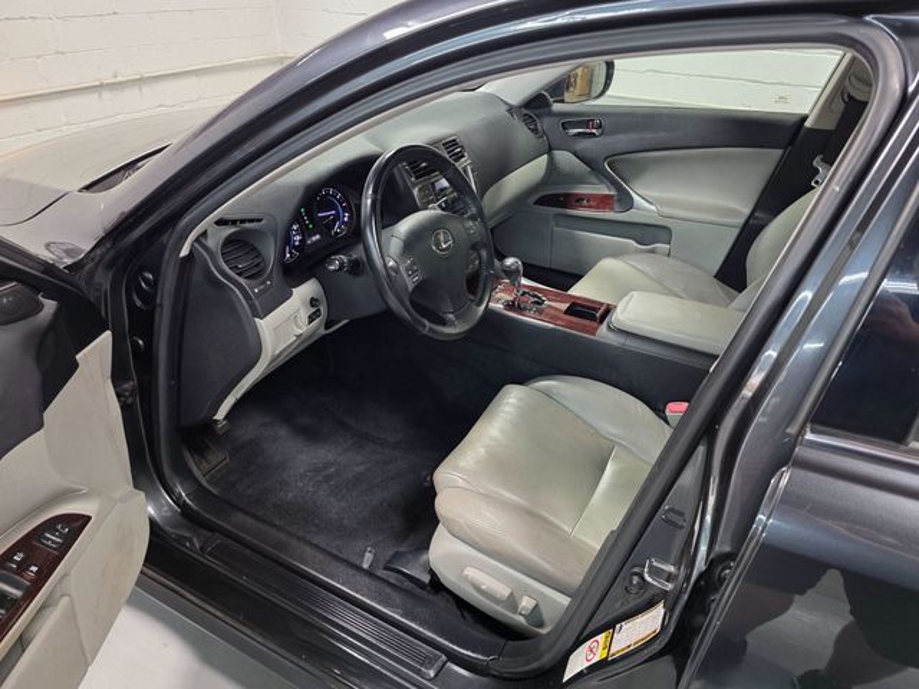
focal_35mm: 23
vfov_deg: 58.9
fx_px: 611
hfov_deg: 73.9
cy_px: 344
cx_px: 460
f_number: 1.7
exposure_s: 1/120
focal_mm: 6.3
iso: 320
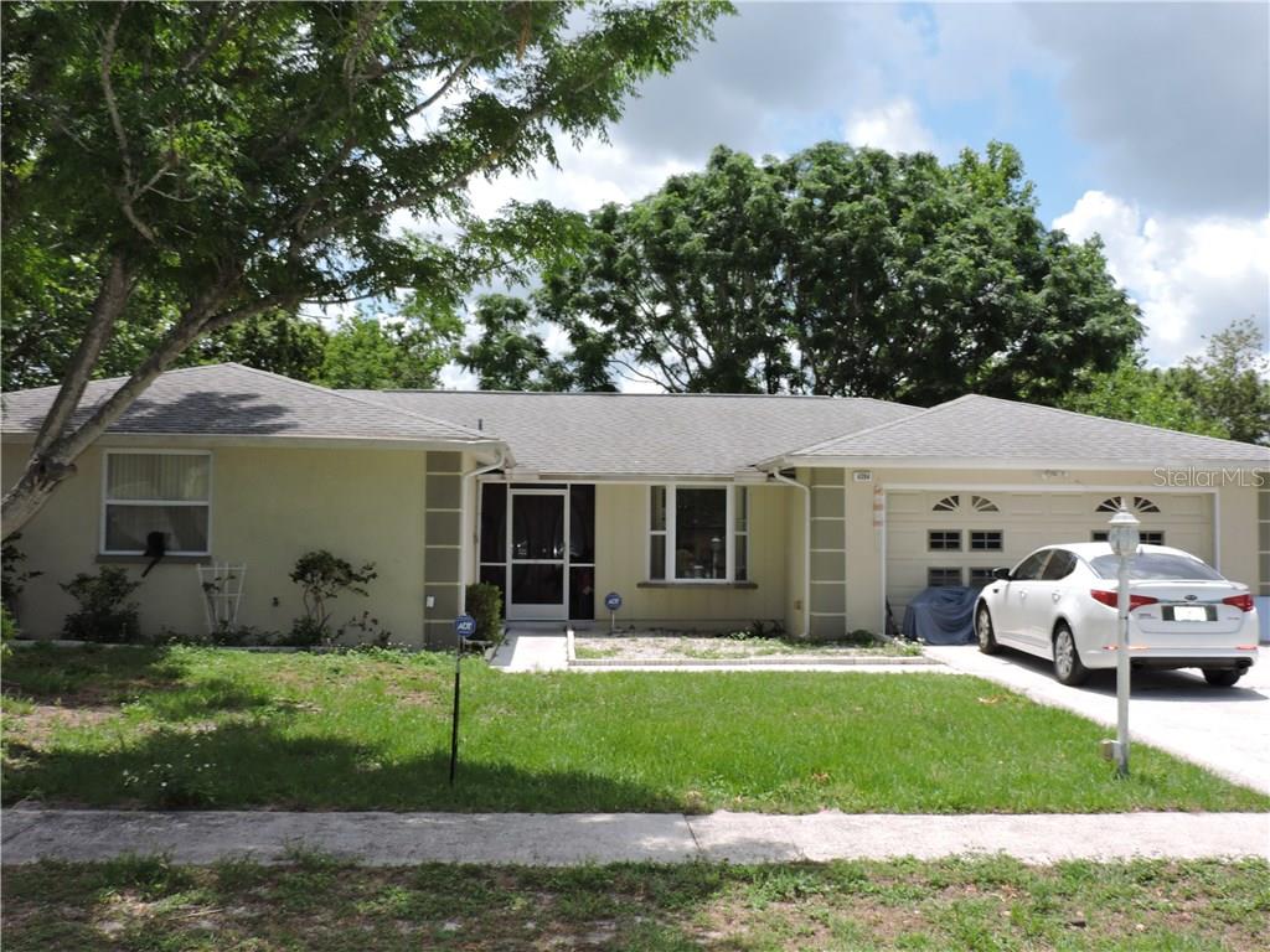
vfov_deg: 40.7
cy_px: 476
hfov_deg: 52.6
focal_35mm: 35
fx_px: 1284
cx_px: 635
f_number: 3.3
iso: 200
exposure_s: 1/2000
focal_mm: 6.2
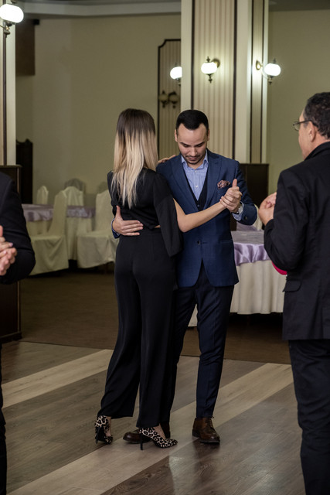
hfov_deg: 16.5
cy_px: 248
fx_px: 1141
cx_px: 165
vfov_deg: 24.5
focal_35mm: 83
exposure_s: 1/125
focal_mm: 55
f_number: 2.8
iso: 1600
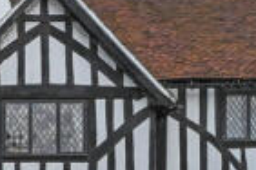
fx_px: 462
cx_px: -114
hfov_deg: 24.8
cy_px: 136
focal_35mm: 65
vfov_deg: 20.7
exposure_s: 1/400
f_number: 11
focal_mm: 14
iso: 400
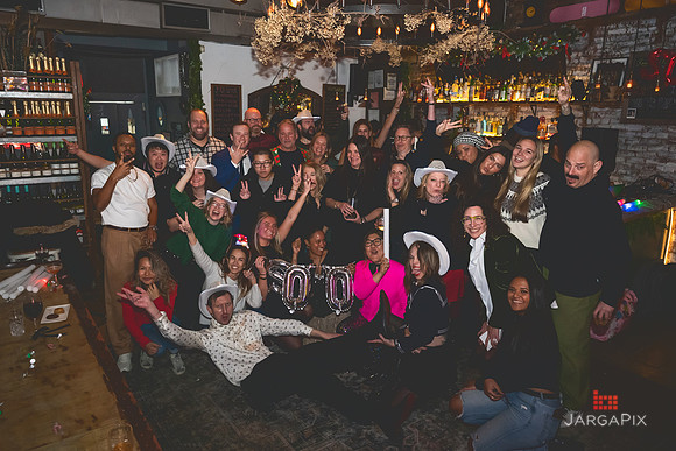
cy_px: 222
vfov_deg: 50.0
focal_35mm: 26
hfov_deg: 70.0
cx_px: 333
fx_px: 483
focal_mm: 24
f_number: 4
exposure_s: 1/125
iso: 3200
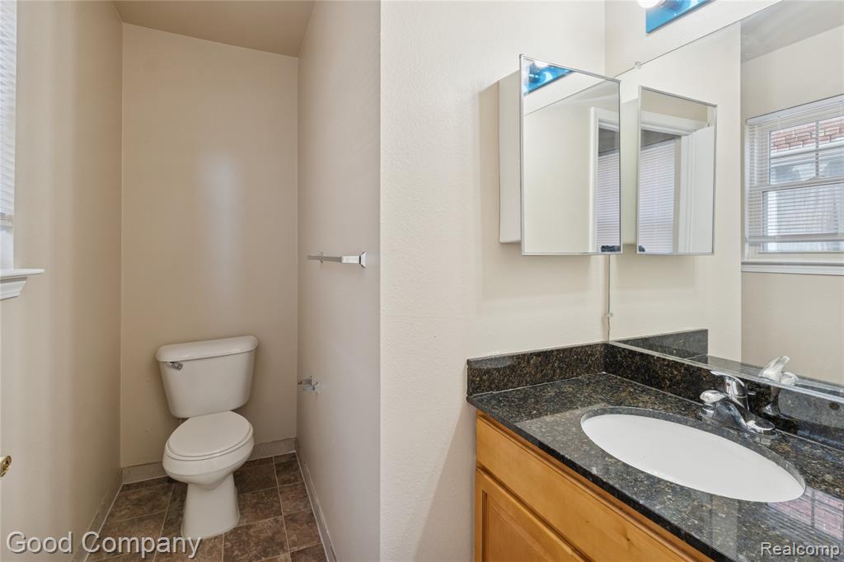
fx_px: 387
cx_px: 422
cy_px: 281
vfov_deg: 72.0
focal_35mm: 16
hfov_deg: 95.0
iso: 400
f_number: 8
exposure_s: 1/20
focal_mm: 11
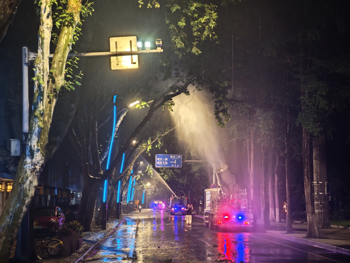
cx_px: 175
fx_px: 607
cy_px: 132
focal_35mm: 60
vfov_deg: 24.4
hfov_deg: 32.2
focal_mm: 9
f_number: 2
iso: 2500
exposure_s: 1/33.3
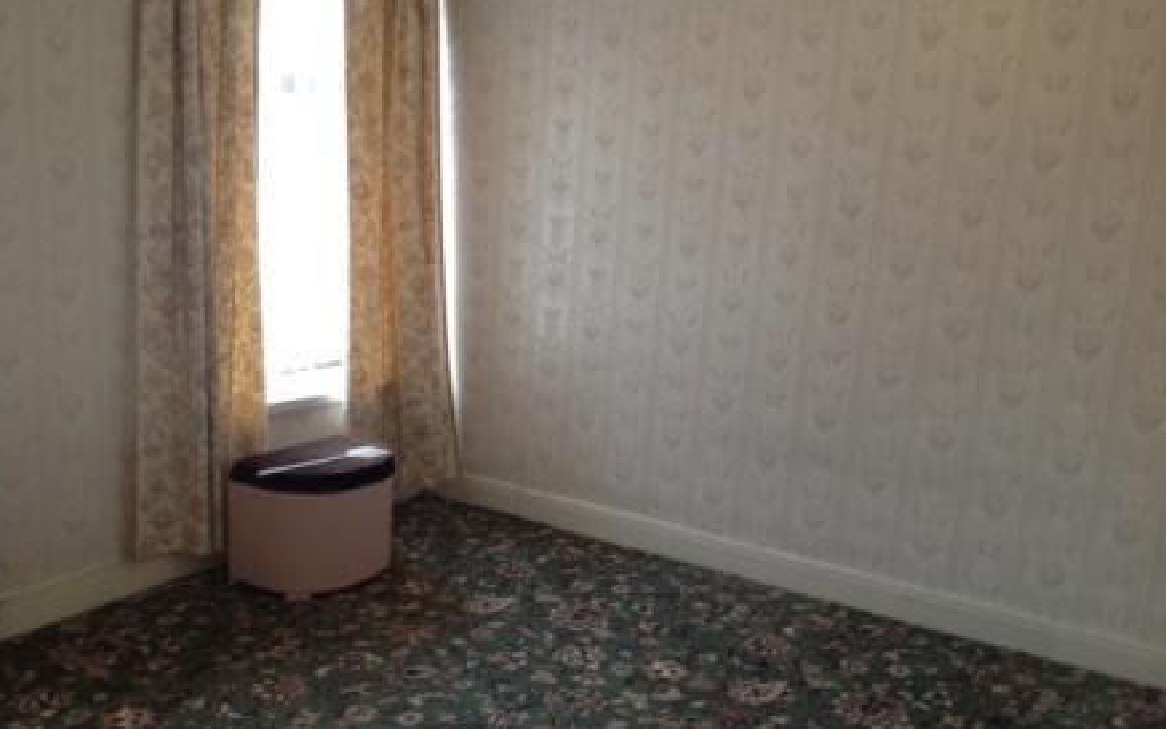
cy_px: 391
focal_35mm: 38
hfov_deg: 51.5
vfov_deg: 33.6
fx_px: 1207
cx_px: 574
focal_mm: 4.28
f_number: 2.4
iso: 64
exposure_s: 1/15
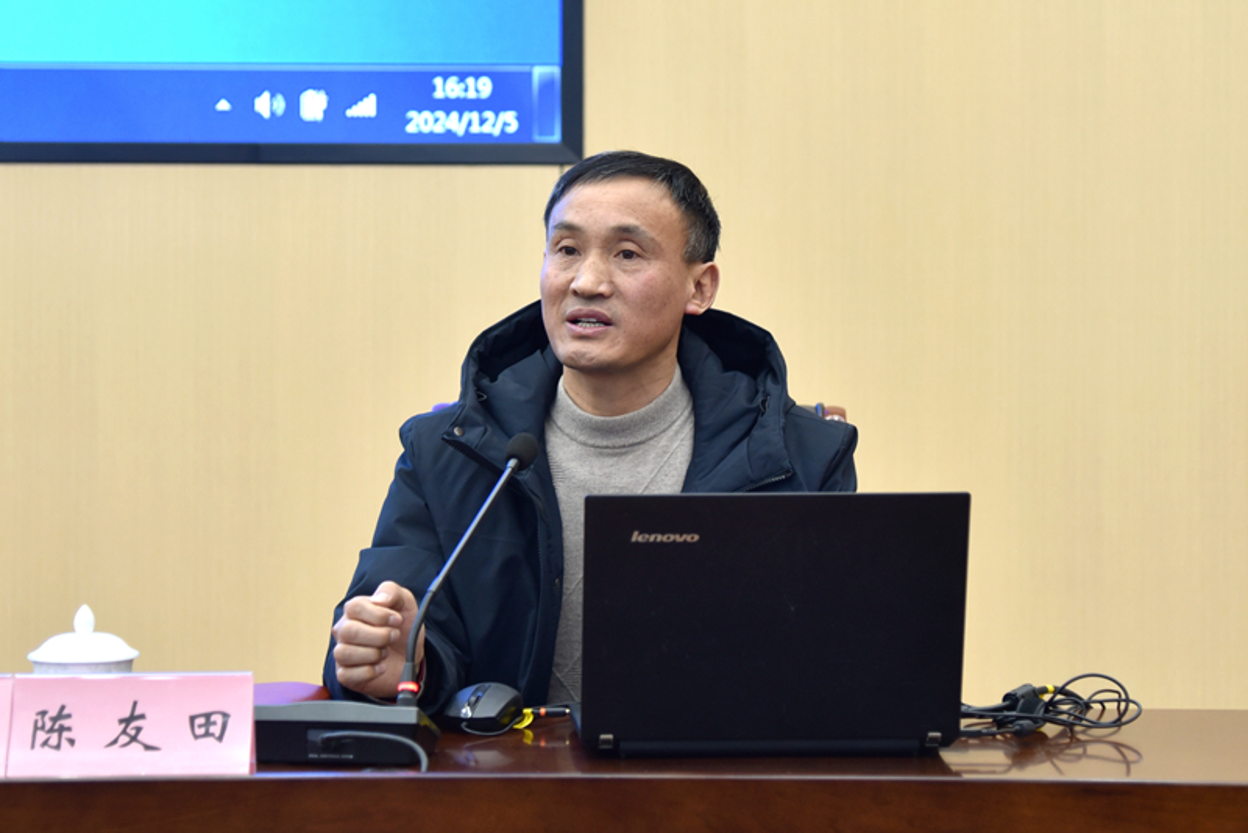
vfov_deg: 18.2
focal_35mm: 75
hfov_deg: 27.0
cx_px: 624
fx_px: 2601
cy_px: 416
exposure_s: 1/125
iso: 1000
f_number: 4
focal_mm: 75
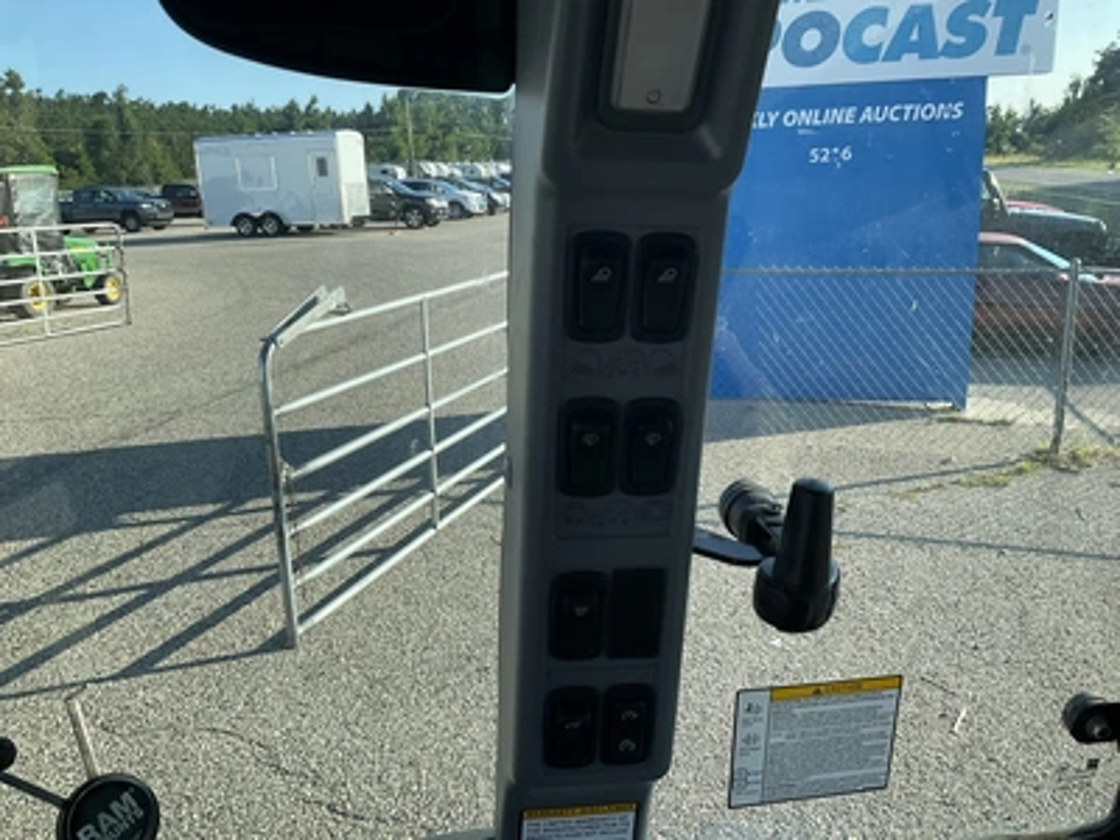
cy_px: 420
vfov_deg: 48.2
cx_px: 560
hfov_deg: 61.7
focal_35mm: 29
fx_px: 938
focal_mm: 3
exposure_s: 1/568
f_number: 1.8
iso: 25
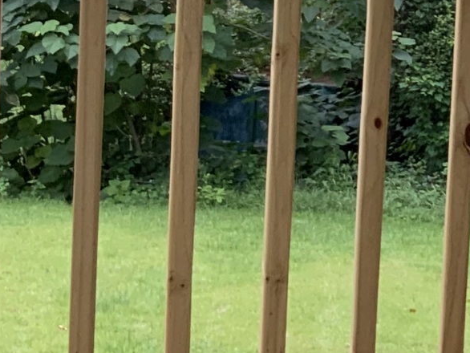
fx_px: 2065
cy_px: -137
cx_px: 857
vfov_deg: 9.6
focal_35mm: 152
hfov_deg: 11.9
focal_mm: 3
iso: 16
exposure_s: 1/122
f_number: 1.8
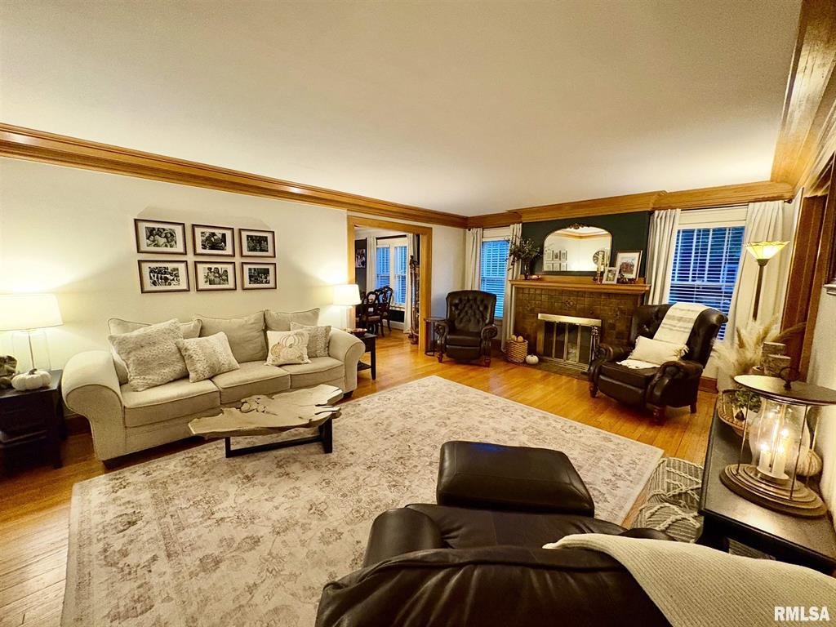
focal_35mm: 14
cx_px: 418
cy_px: 314
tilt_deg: -7.7
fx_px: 338
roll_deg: -0.1
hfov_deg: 102.1
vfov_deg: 85.7
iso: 640
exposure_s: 1/60
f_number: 2.2
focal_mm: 2.22
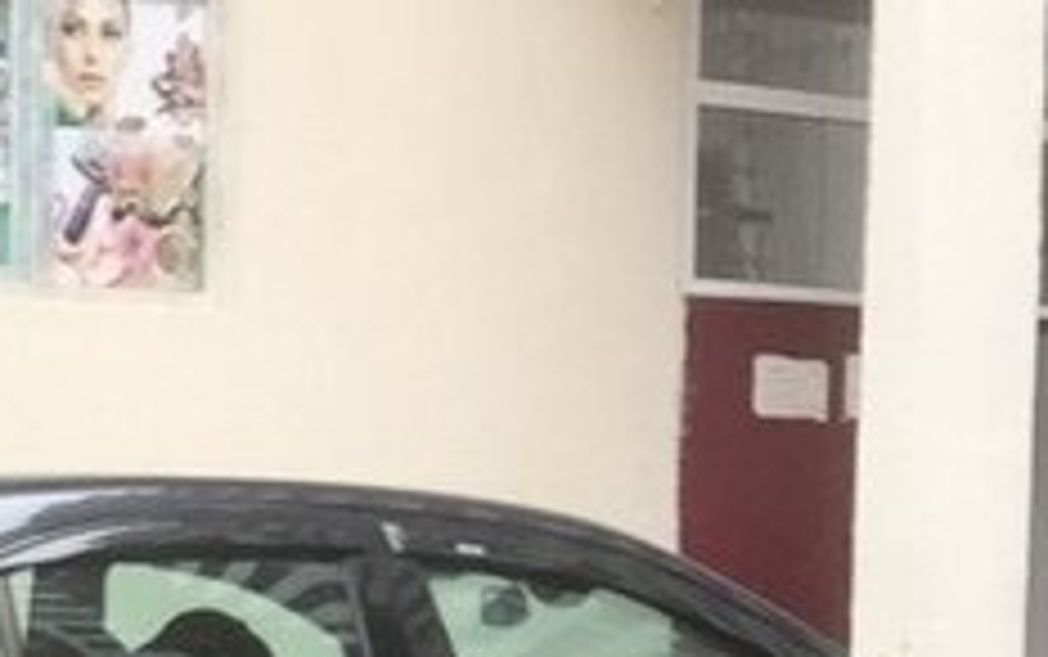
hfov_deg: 21.9
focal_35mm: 93
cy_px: 898
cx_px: 130
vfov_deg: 13.5
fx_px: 2658
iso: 50
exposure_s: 1/50
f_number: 2.2
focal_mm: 2.65
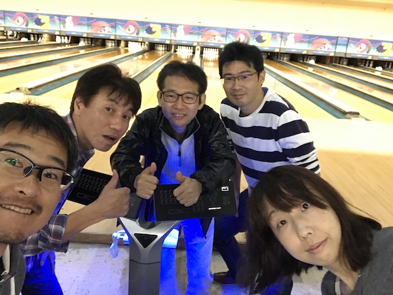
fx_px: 364
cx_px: 196
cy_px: 148
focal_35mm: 32
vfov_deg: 44.2
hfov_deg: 56.8
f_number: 2.2
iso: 320
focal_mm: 2.87
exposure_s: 1/15
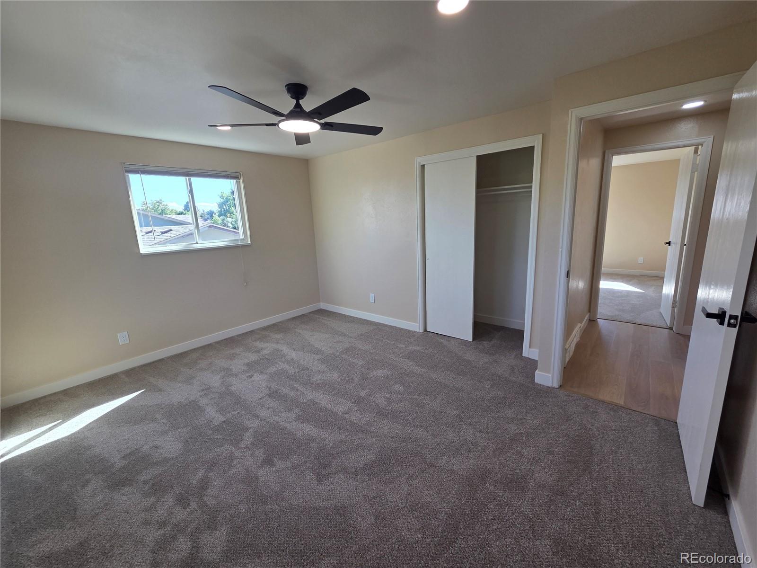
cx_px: 378
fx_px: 284
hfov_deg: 106.2
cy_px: 284
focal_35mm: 13
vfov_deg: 89.9
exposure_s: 1/125
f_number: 2.2
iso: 50
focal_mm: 2.2
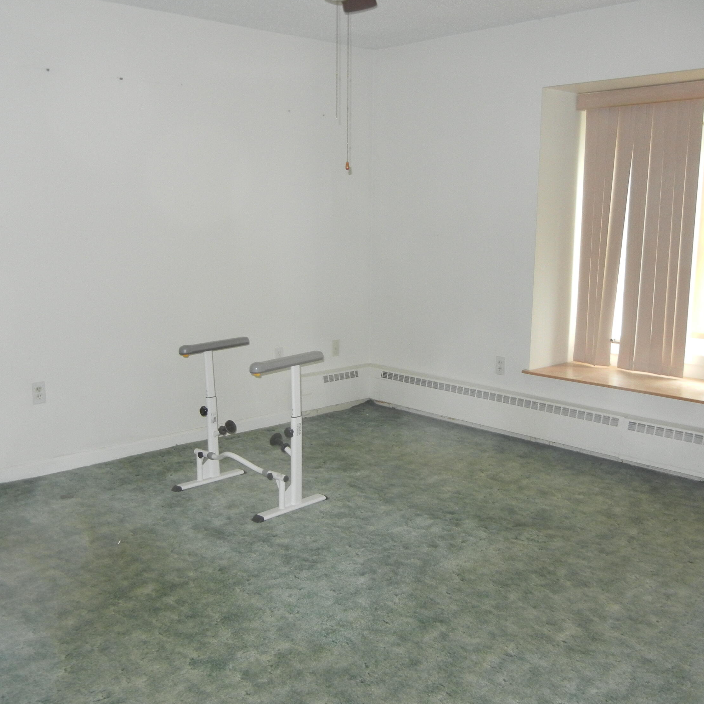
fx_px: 828
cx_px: 324
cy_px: 349
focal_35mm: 36
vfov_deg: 46.0
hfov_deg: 46.0
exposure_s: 1/30
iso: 387
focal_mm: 5.4
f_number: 3.5
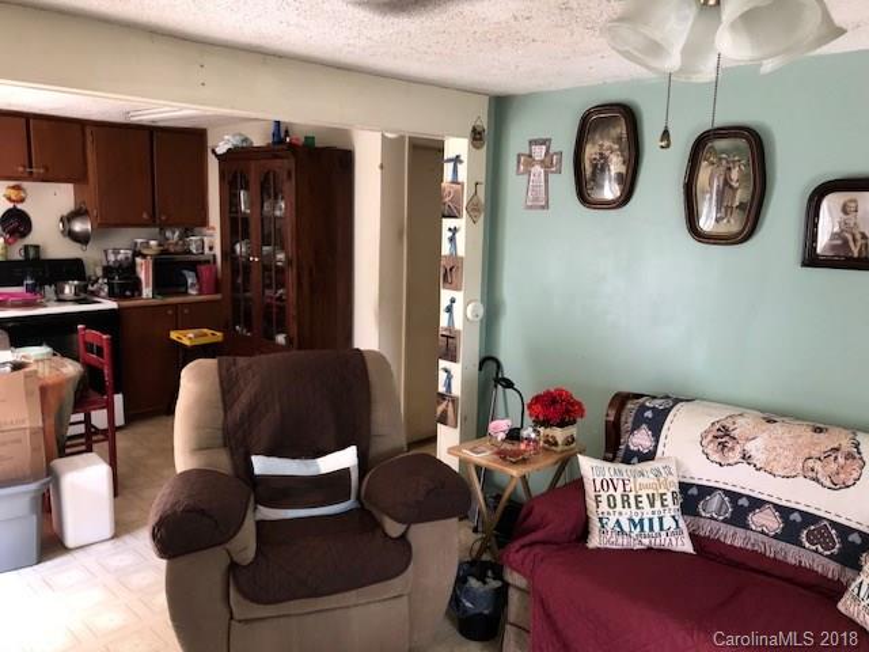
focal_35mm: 28
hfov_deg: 63.4
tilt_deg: -8.6
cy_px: 326
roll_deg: -1.5
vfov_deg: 49.7
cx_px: 434
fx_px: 703
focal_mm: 3.99
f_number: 1.8
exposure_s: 1/30
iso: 32
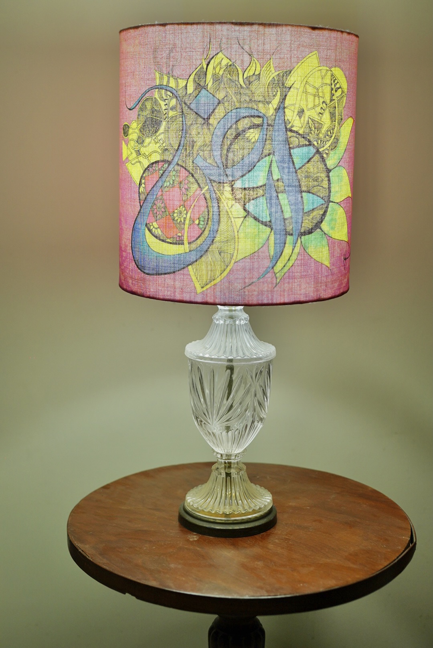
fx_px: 936
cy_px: 324
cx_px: 216
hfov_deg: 26.0
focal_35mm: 52
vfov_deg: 38.2
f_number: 2
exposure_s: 1/200
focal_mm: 35
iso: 200
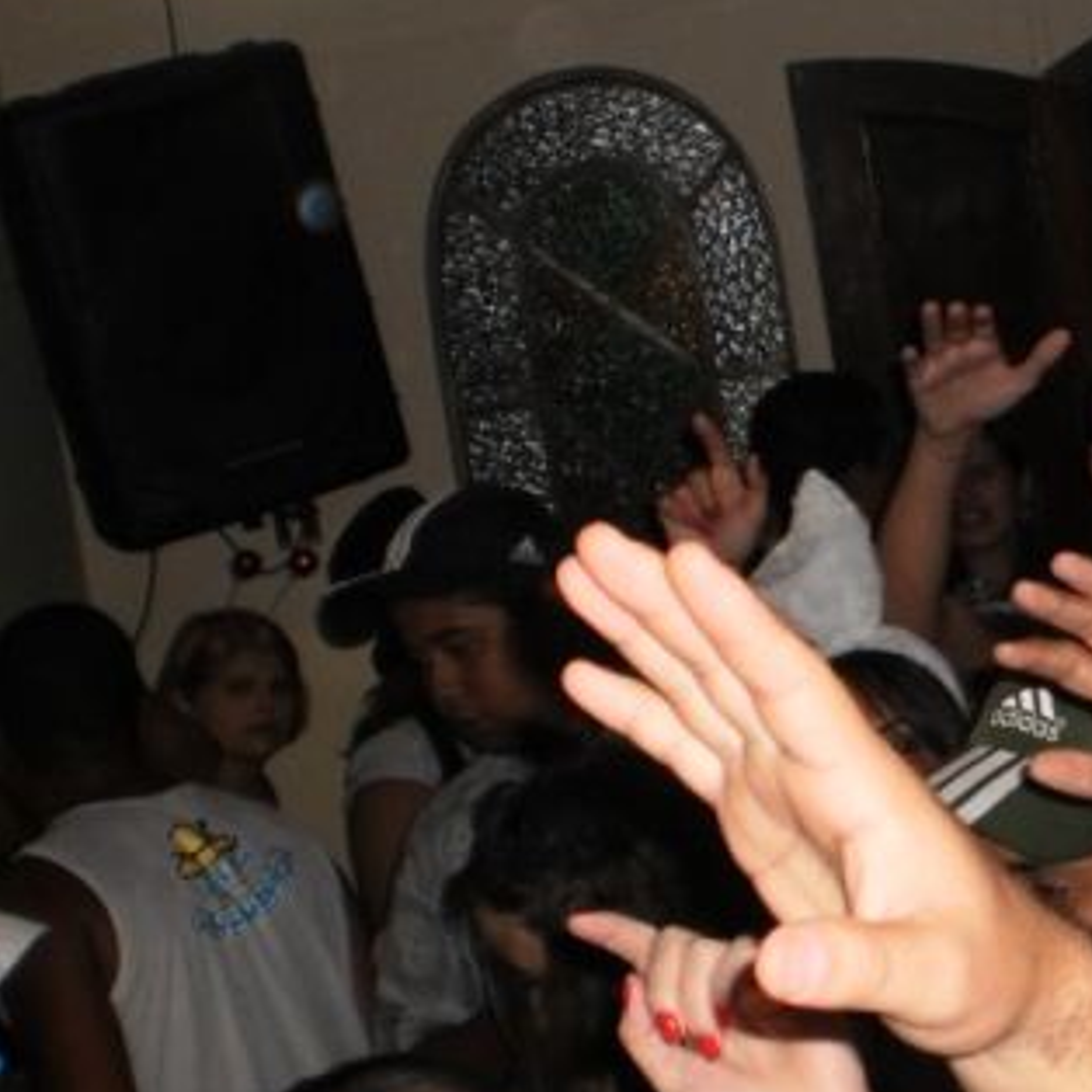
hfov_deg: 20.5
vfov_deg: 21.4
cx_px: 1165
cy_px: 504
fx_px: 2891
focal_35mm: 81
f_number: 3.1
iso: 125
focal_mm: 6.3
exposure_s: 1/30
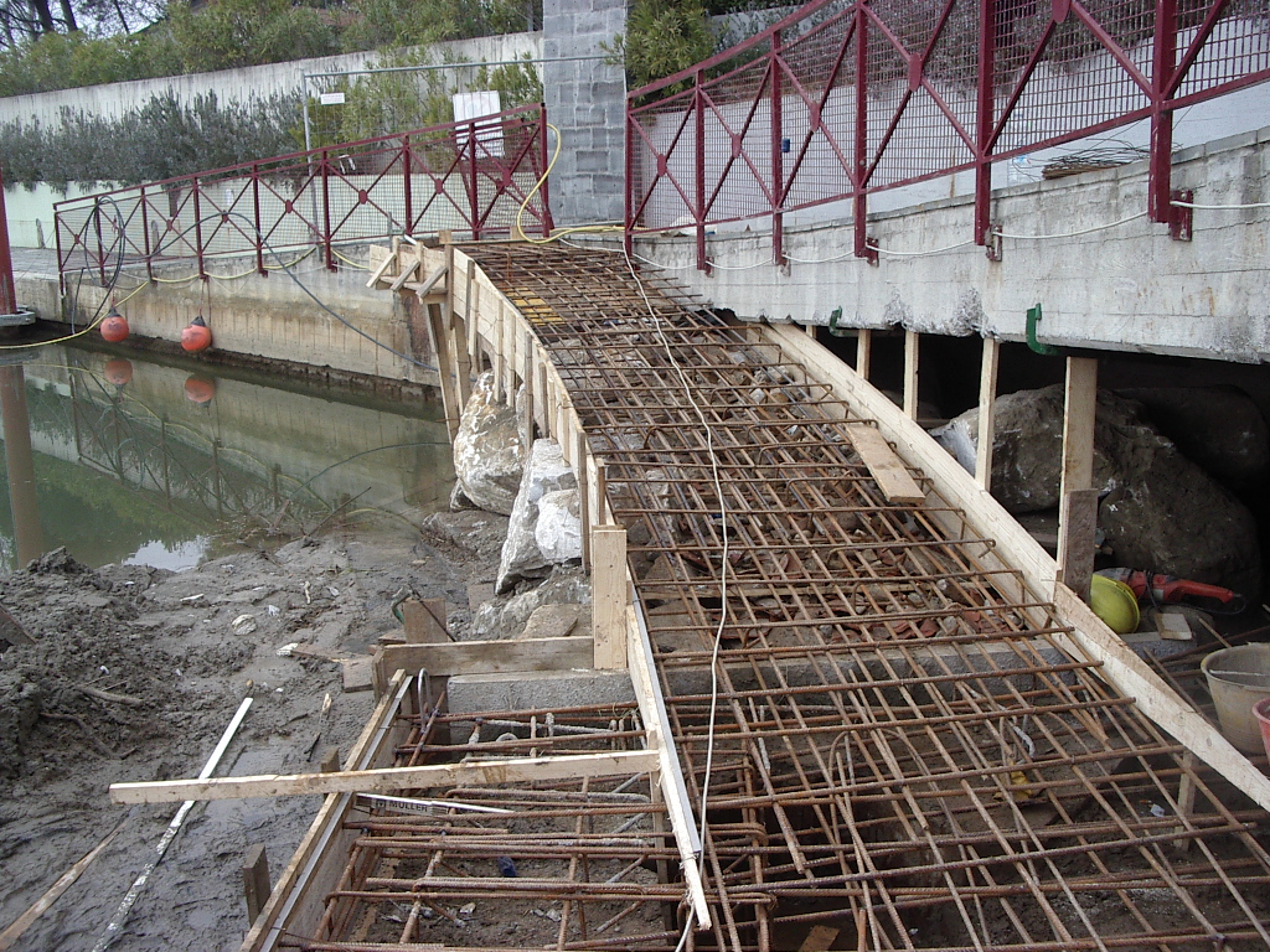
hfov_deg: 49.0
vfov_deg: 37.7
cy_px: 476
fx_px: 1394
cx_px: 635
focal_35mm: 38
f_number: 4.8
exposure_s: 1/160
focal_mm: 5.8
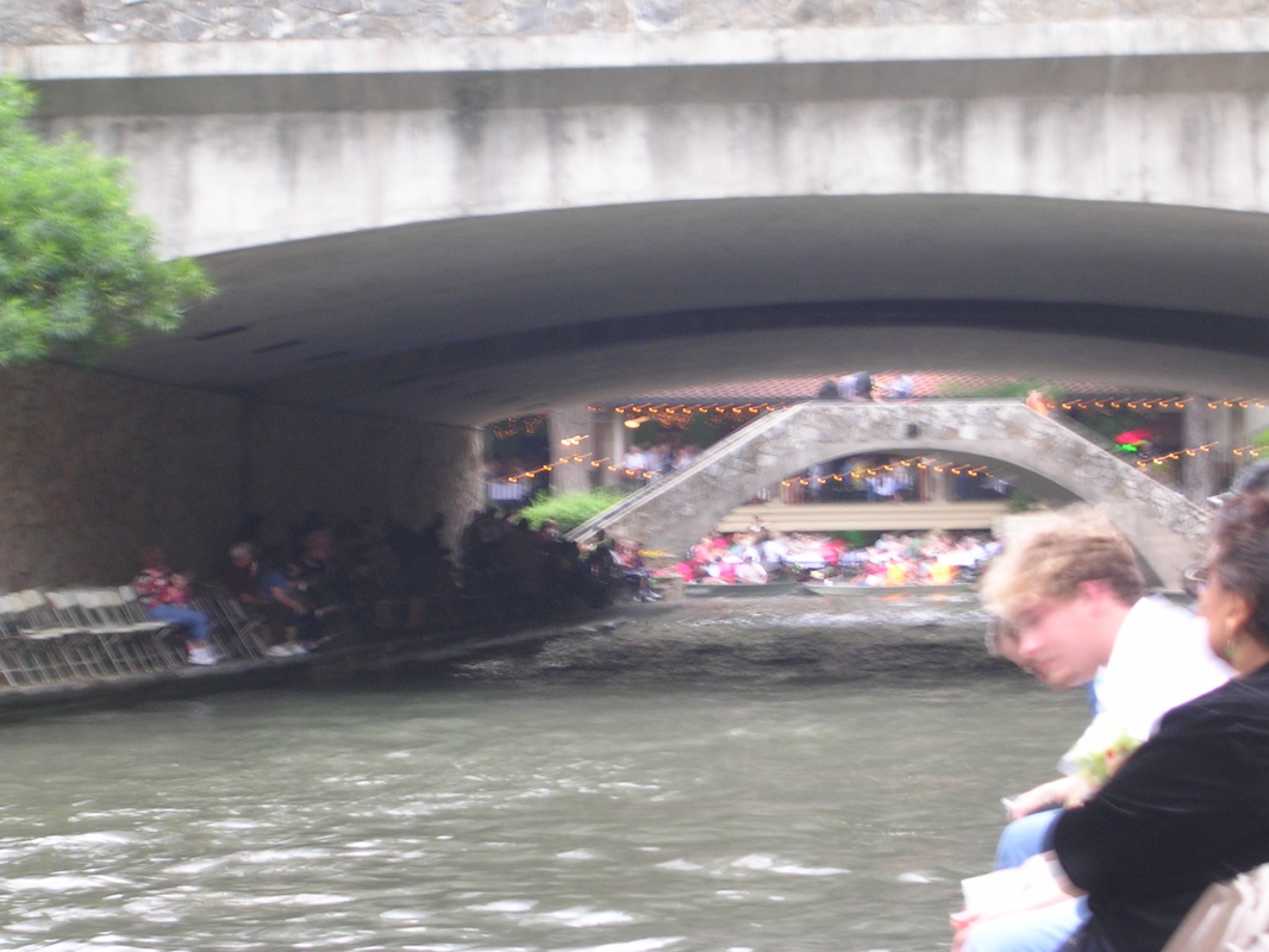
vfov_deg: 12.9
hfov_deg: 17.1
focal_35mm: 115
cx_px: 634
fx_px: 4217
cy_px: 476
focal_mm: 17.4
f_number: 4.9
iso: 54
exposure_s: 1/7.1
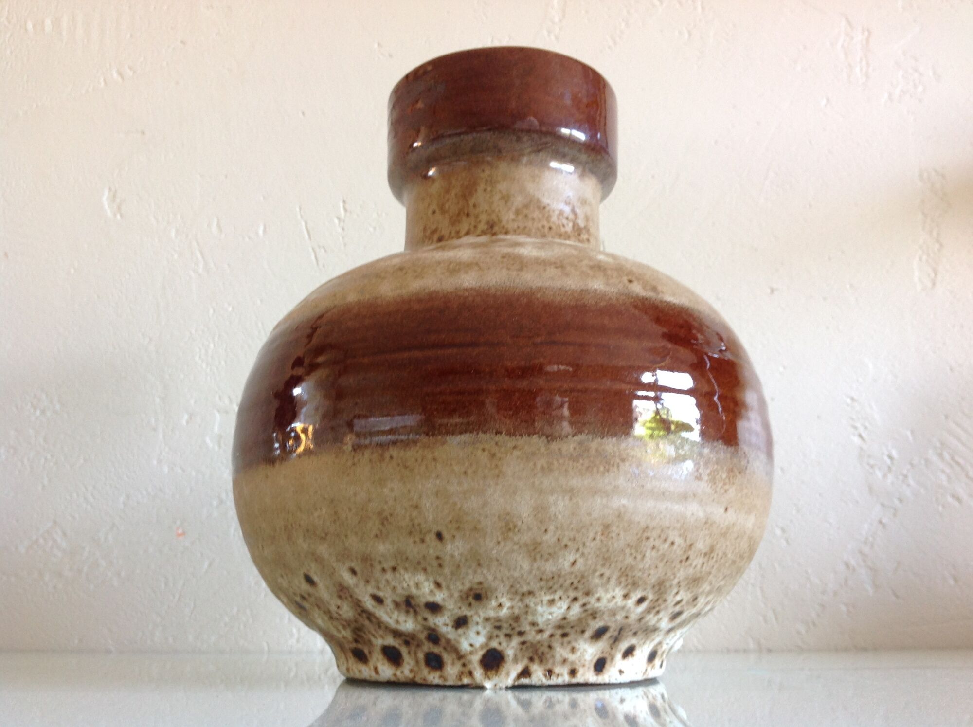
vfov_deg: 40.6
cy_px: 364
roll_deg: -0.3
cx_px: 486
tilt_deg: +14.9
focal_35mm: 35
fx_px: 982
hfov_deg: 52.7
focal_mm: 4.28
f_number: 2.4
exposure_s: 1/15
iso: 64
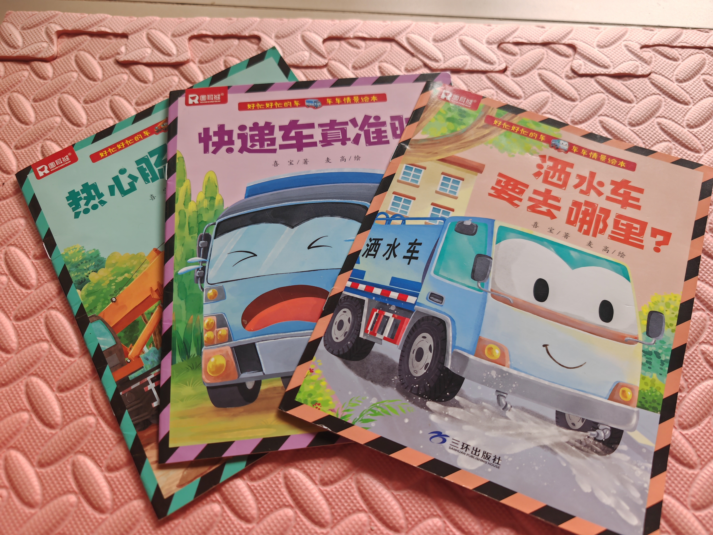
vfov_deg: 51.4
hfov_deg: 65.3
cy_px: 268
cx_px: 356
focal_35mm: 27
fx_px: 556
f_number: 1.6
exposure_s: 1/100
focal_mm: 7.62
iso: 50
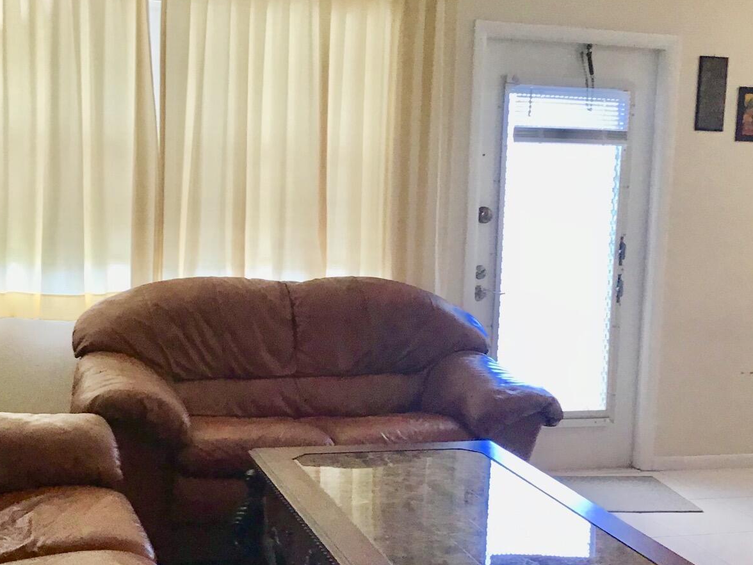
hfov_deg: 35.5
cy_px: 310
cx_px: 371
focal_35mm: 54
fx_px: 1175
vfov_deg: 27.0
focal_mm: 3.3
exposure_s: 1/30
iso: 40
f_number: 2.4
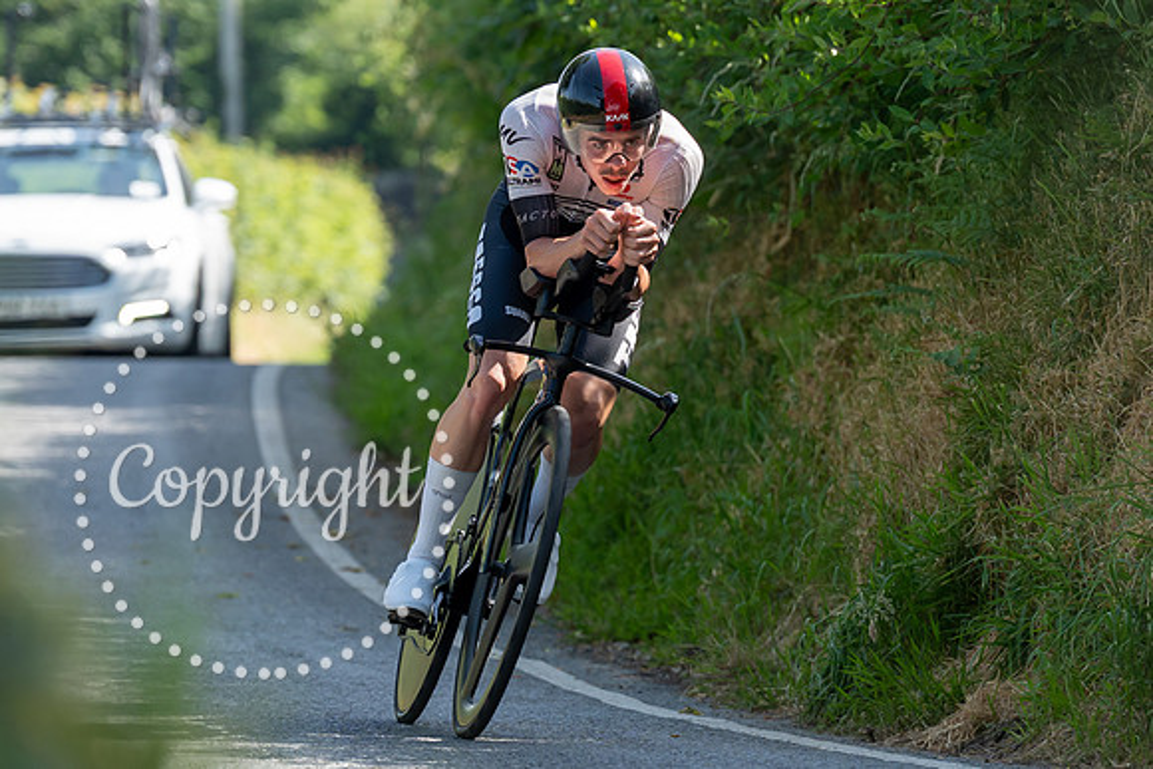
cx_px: 546
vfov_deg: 3.7
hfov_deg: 5.5
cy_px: 451
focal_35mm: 376
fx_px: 12037
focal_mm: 171
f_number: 4
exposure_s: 1/1000
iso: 500
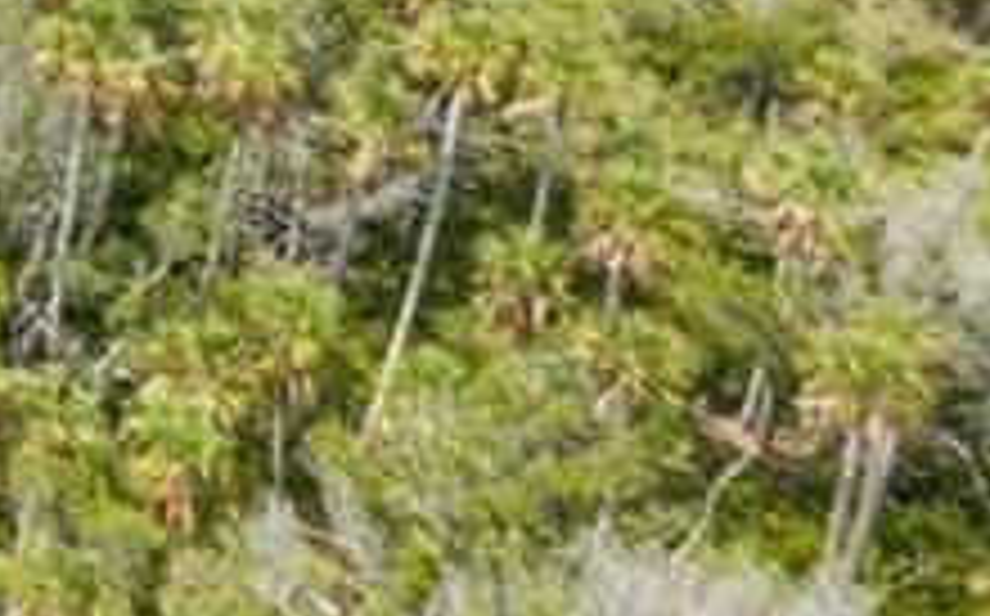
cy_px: -1509
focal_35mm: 185
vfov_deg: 6.2
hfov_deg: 8.3
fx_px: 4986
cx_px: -2570
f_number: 5.6
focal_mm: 12.29
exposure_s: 1/400
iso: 100
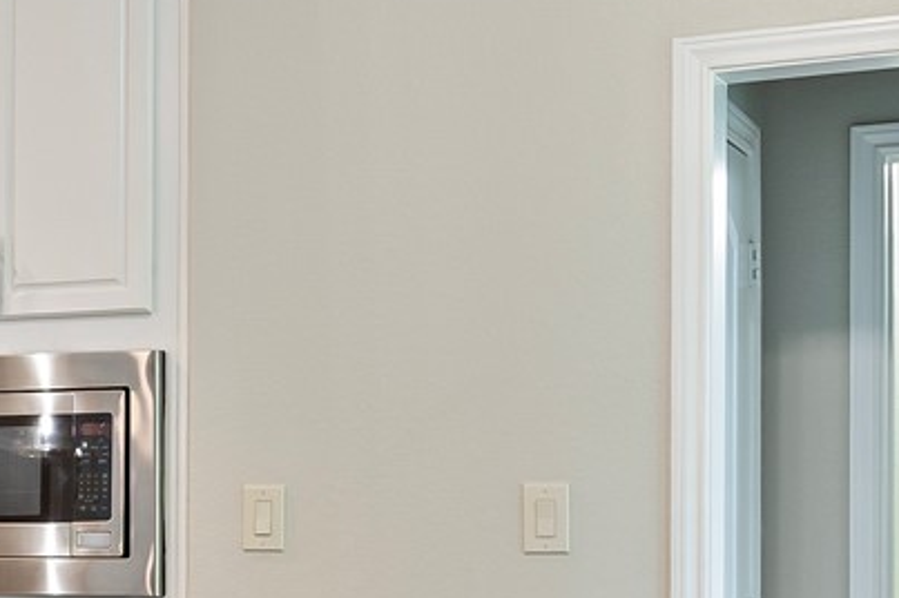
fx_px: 2420
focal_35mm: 97
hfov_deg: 18.9
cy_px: 544
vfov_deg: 13.9
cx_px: -377
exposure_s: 1/3
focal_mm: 18
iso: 125
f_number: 6.3
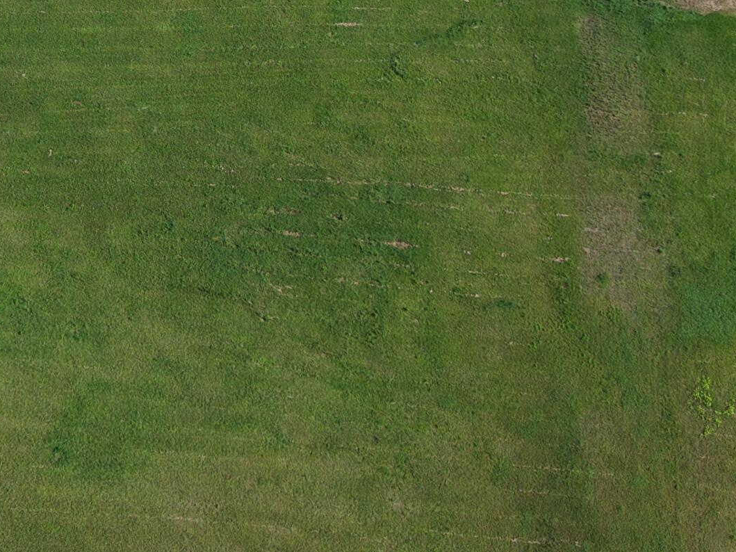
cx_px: 145
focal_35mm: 68
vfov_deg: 21.4
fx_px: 1446
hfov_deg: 28.0
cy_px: 114
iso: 120
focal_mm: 8.67
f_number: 1.8
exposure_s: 1/2500
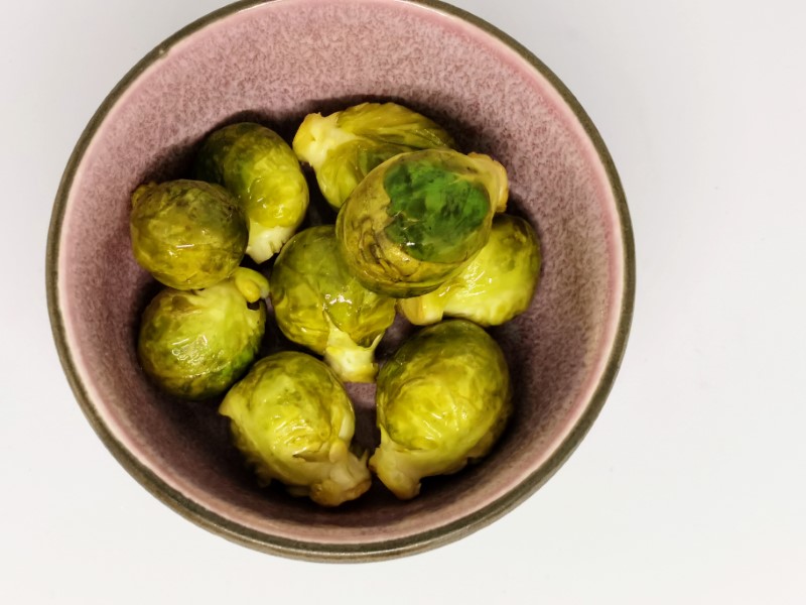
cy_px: 302
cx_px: 403
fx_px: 1700
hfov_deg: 26.7
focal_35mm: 73
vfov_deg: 20.2
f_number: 1.6
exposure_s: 1/100
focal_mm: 5.56
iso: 200
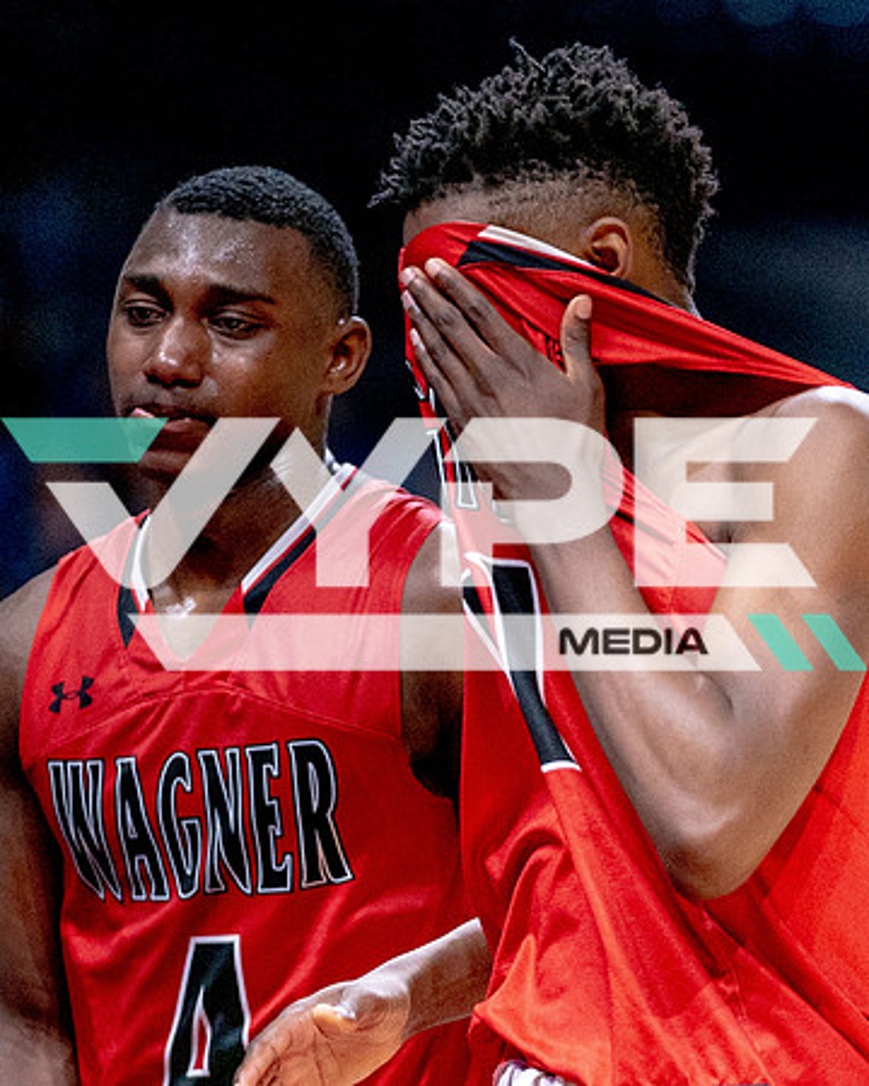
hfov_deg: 3.8
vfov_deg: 4.8
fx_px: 12975
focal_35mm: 404
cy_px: 754
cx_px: 722
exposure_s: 1/1500
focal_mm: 184
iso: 2500
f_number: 2.8
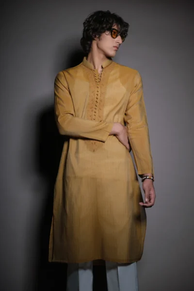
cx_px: 97
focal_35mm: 79
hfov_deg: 17.3
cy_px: 146
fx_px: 639
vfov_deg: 25.7
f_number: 4
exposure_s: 1/250
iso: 200
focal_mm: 52.7
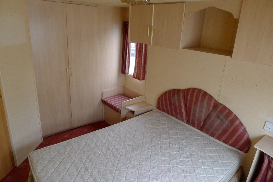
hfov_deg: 73.7
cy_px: 91
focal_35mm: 24
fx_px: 182
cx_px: 136
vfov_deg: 53.2
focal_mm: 5.1
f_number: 2
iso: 400
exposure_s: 1/60
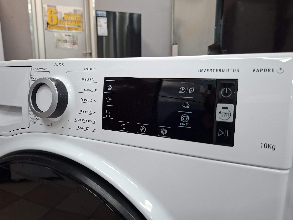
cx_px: 146
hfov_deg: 73.9
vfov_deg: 58.9
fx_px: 195
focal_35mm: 23
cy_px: 110
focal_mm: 5.54
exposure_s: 1/50
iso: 250
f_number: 1.8
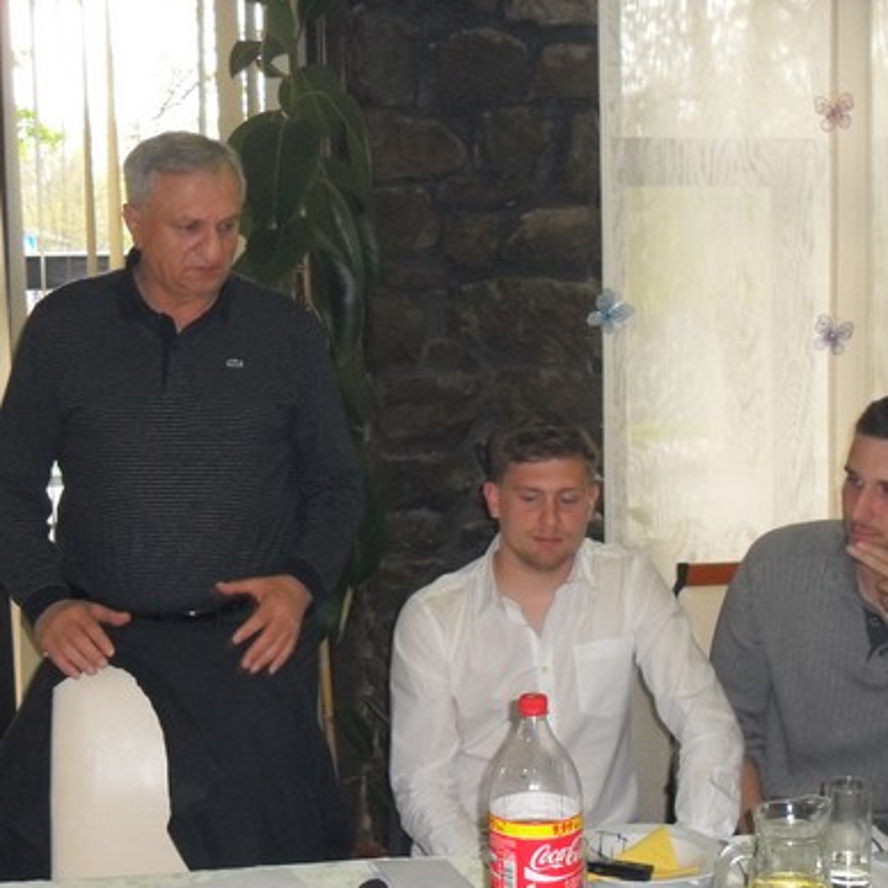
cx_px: 446
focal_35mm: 51
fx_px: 1480
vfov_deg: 33.4
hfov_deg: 33.4
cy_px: 461
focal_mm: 5.7
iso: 200
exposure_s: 1/45
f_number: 3.7
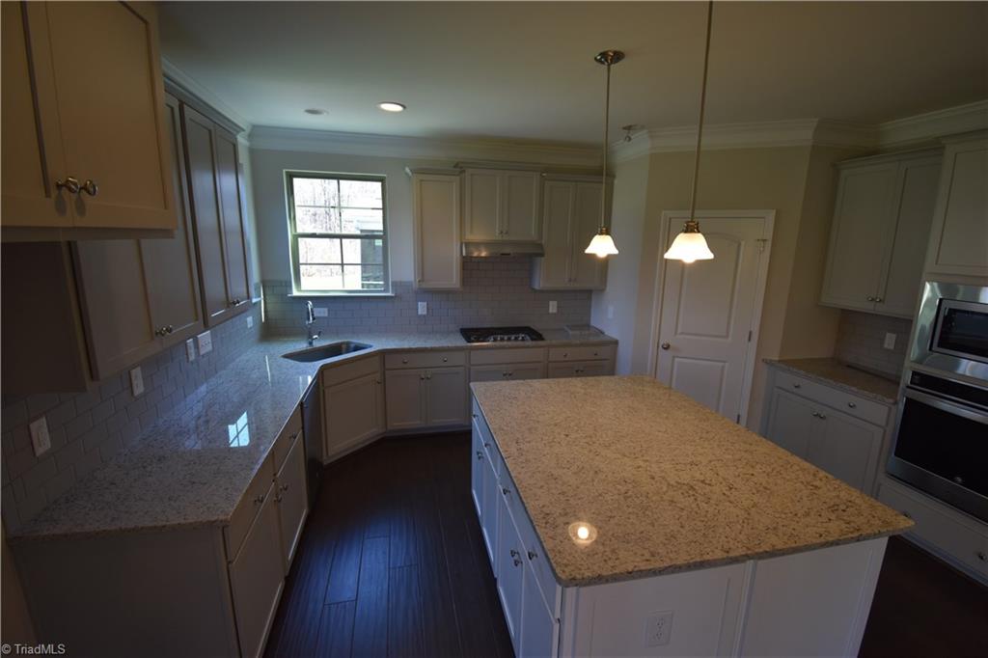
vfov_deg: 77.3
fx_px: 412
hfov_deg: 100.4
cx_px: 494
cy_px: 329
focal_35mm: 15
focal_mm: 10
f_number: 5
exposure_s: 1/100
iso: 400
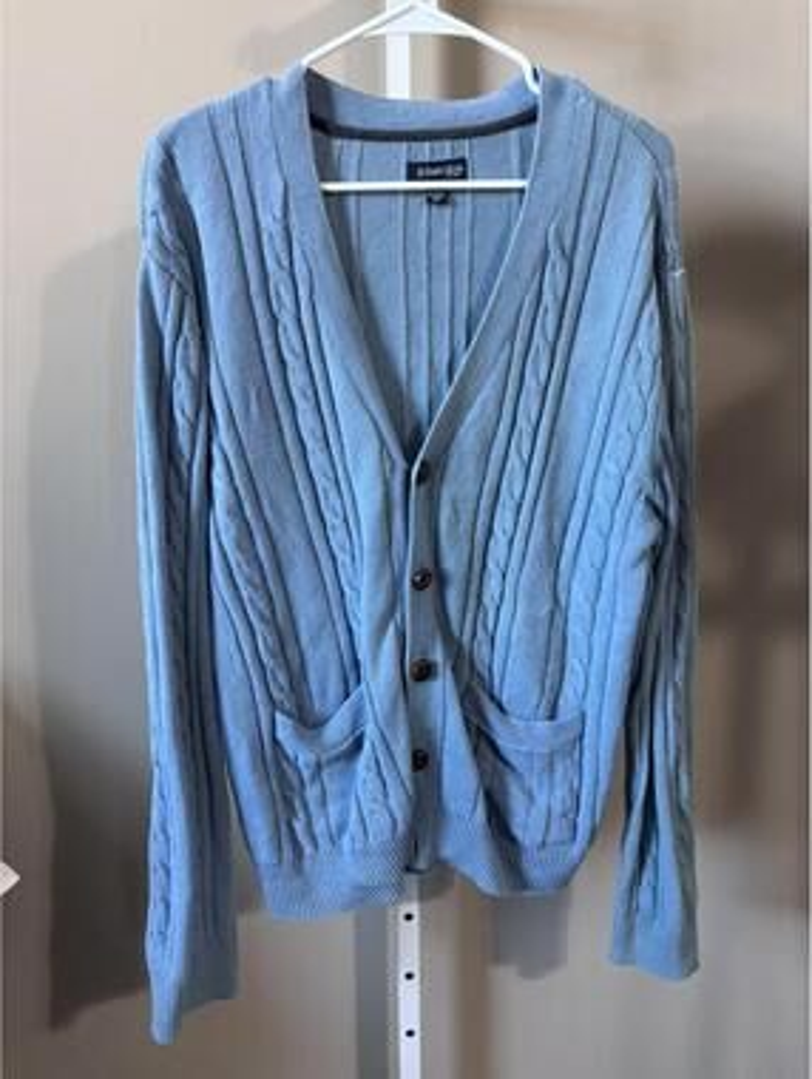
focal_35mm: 26
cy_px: 540
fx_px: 811
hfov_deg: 53.2
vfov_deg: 67.2
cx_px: 406
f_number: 1.6
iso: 500
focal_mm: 5.96
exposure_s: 1/60
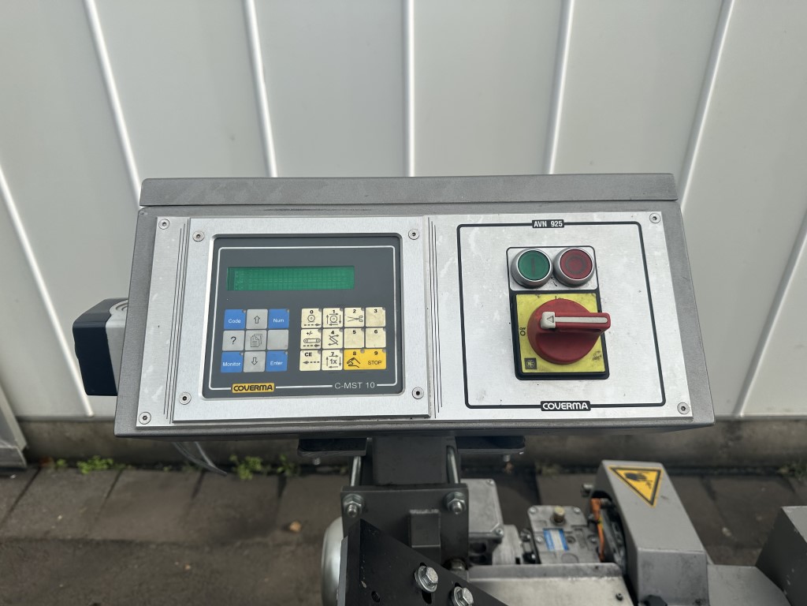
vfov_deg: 56.8
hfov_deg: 71.6
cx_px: 404
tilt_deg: -31.2
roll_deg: +0.9
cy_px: 303
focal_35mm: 24
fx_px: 560
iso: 80
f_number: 1.78
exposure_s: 1/2070
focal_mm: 6.86
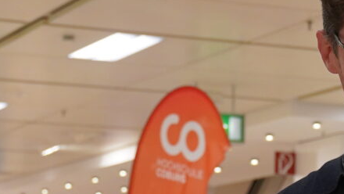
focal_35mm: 207
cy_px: 346
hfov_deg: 10.1
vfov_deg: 5.8
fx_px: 1889
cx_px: 498
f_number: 4
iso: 1250
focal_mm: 34
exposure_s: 1/160
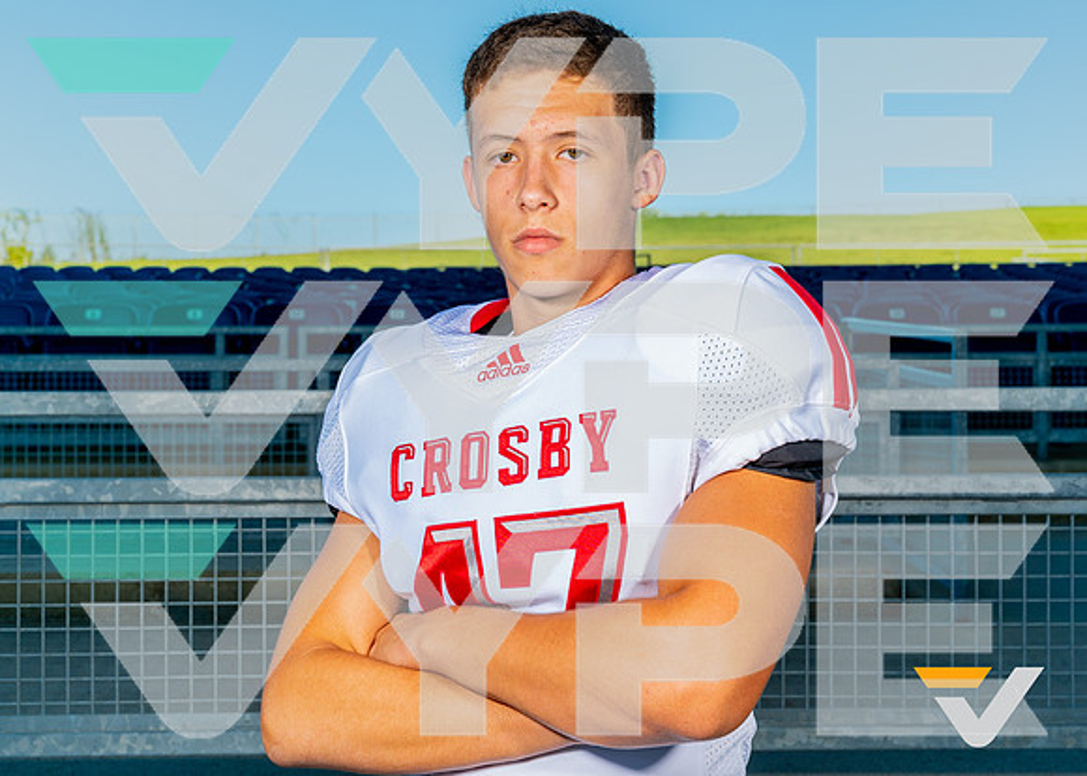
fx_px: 1787
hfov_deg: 33.8
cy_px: 412
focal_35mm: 58
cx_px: 550
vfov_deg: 24.5
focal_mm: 48
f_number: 8
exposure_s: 1/125
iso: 100
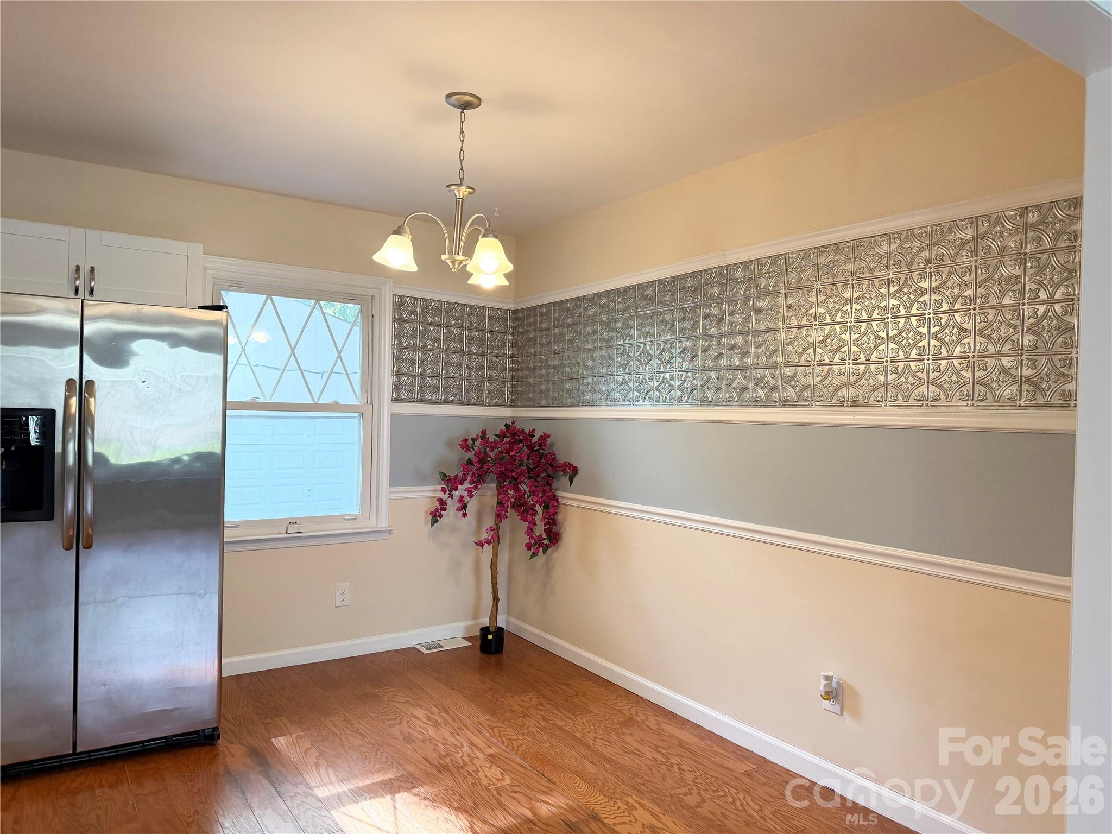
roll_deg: -1.5
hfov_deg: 71.6
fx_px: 771
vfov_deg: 56.8
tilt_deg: -0.4
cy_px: 417
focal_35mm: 24
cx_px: 556
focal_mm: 6.76
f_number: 1.78
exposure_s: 1/193
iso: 200
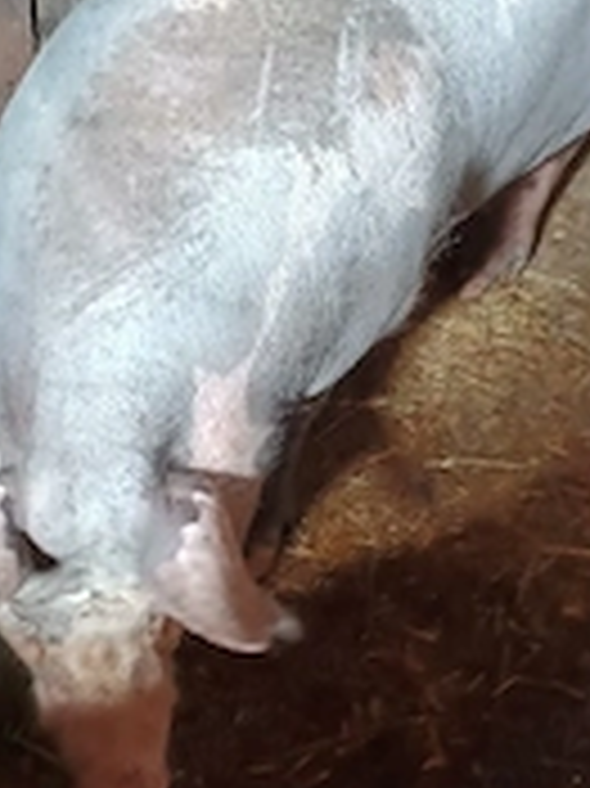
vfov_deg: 34.9
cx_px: 288
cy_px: 450
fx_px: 1251
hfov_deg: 26.5
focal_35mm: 55
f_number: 1.4
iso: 1755
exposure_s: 1/50
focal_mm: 5.89
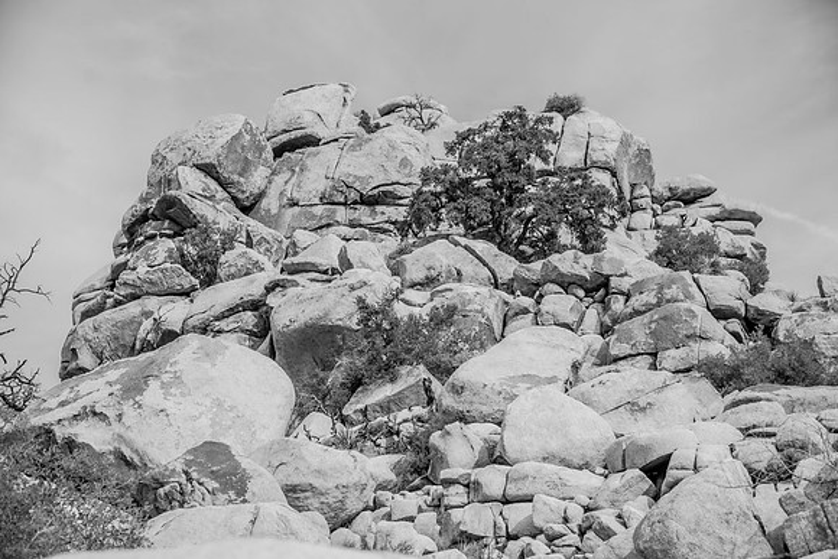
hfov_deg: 39.6
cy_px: 280
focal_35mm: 50
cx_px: 419
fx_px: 1164
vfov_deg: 27.0
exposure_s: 1/1250
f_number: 4
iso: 100
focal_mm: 50
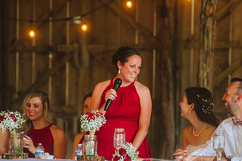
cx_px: 171
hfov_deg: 9.3
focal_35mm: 222
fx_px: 1492
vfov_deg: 6.2
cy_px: 115
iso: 500
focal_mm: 155
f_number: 2.8
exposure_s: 1/100
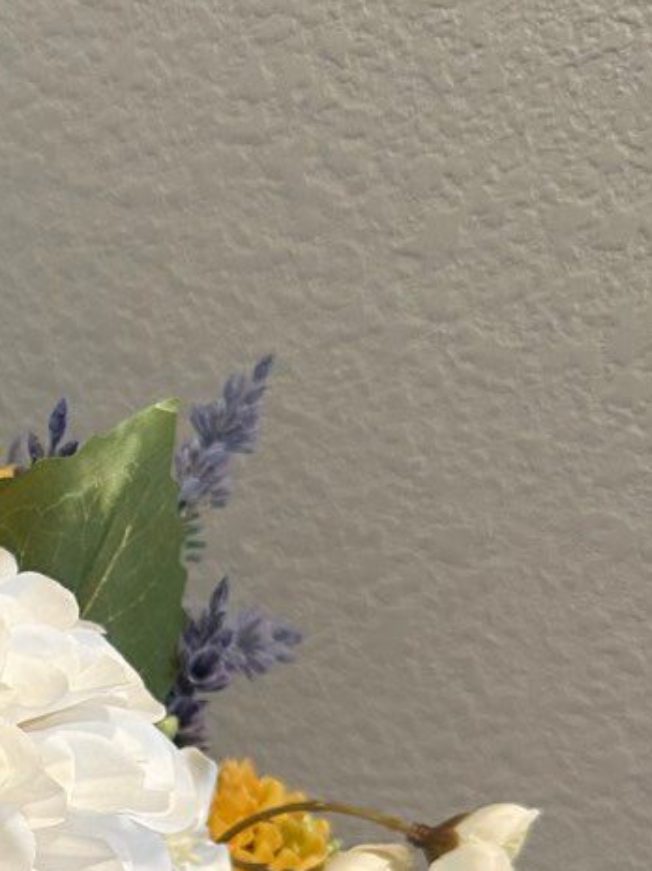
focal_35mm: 62
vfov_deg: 28.9
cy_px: 907
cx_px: -174
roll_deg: +0.3
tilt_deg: -19.5
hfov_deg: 21.5
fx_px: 1559
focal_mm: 6.86
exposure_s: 1/60
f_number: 1.78
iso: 320
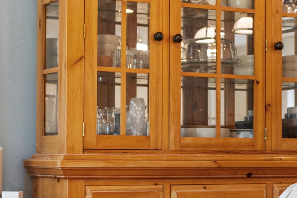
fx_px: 924
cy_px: 193
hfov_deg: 17.7
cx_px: 313
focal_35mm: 112
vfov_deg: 12.1
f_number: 3.5
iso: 400
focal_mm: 29
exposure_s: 1/10
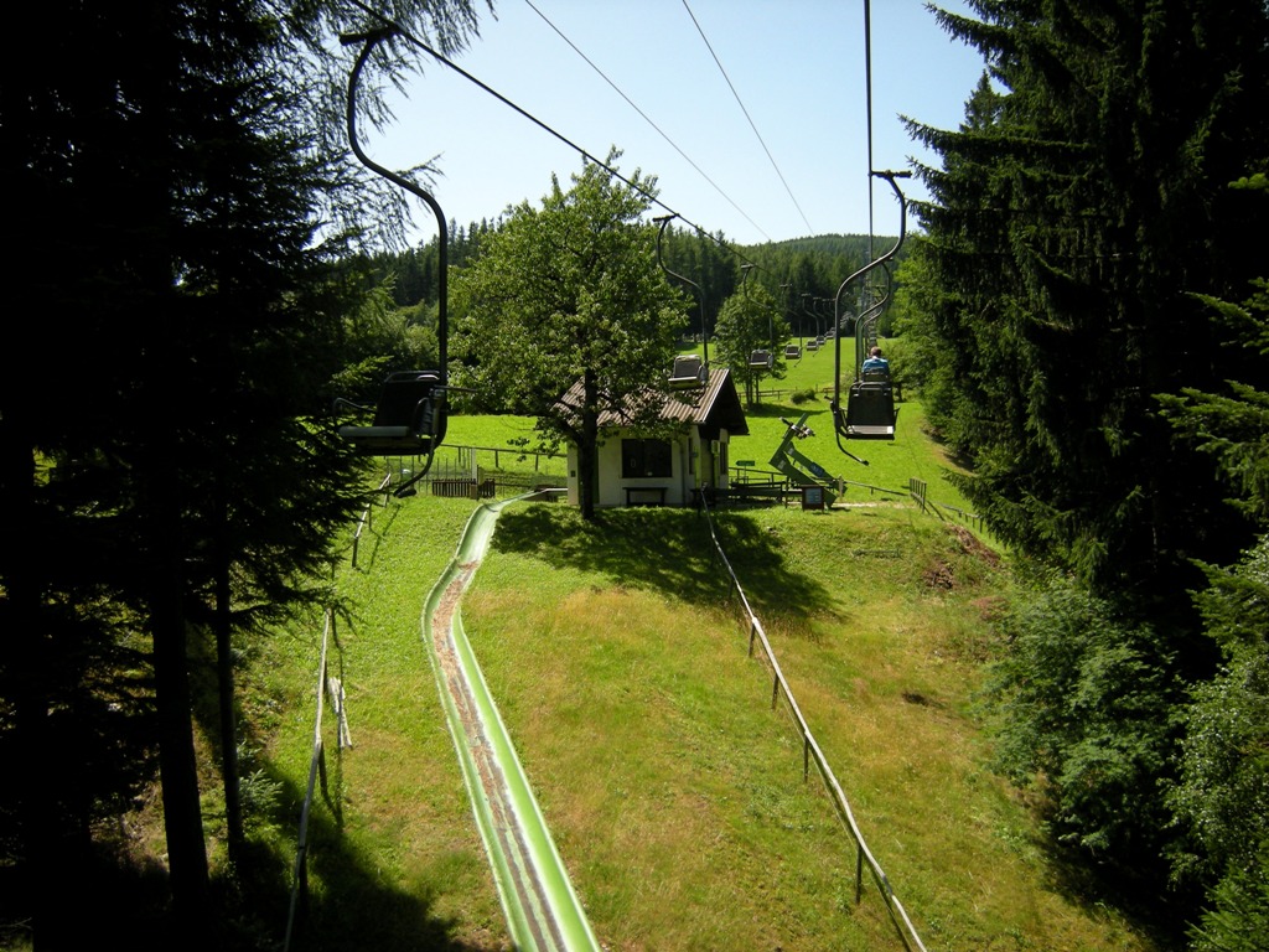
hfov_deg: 63.4
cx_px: 634
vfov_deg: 49.7
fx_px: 1026
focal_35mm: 28
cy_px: 476
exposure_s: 1/170
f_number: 5.6
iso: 64
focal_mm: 4.7
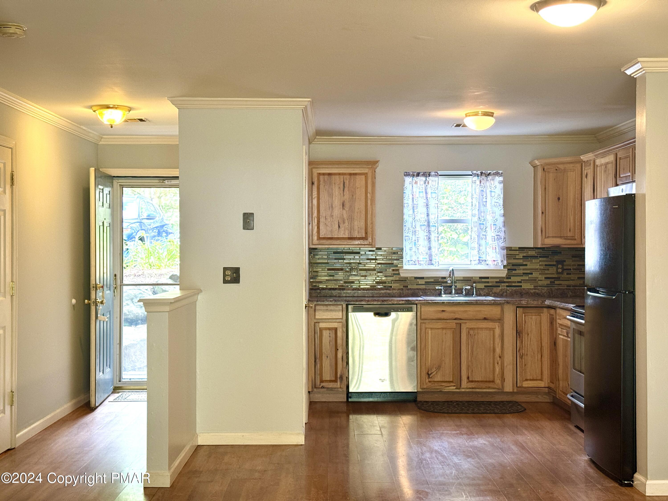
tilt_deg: -0.8
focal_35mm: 48
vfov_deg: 30.3
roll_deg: -0.1
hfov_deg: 39.7
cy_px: 250
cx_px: 334
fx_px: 926
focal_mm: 6.76
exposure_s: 1/60
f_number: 1.78
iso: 160
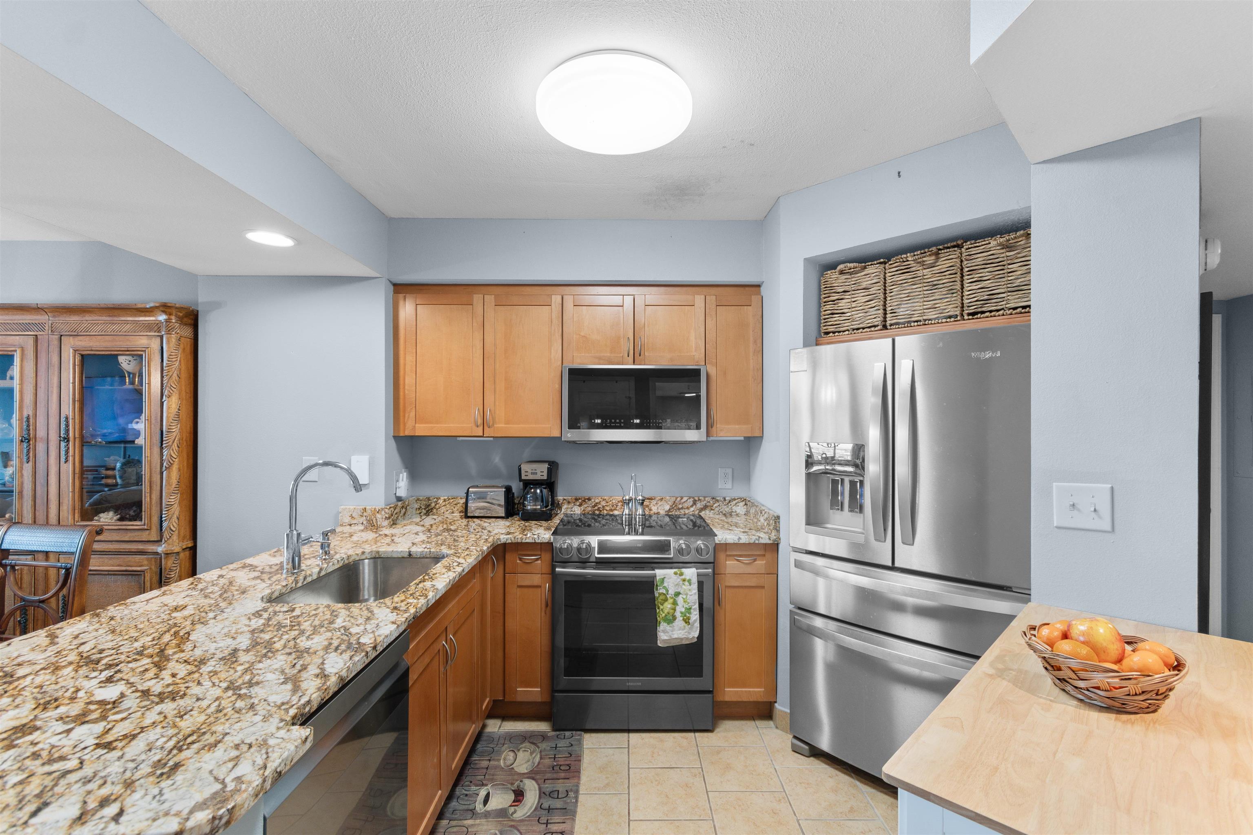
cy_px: 418
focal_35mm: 15
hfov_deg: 100.4
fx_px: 522
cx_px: 626
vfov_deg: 77.3
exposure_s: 2.5
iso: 100
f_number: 4.5
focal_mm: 10
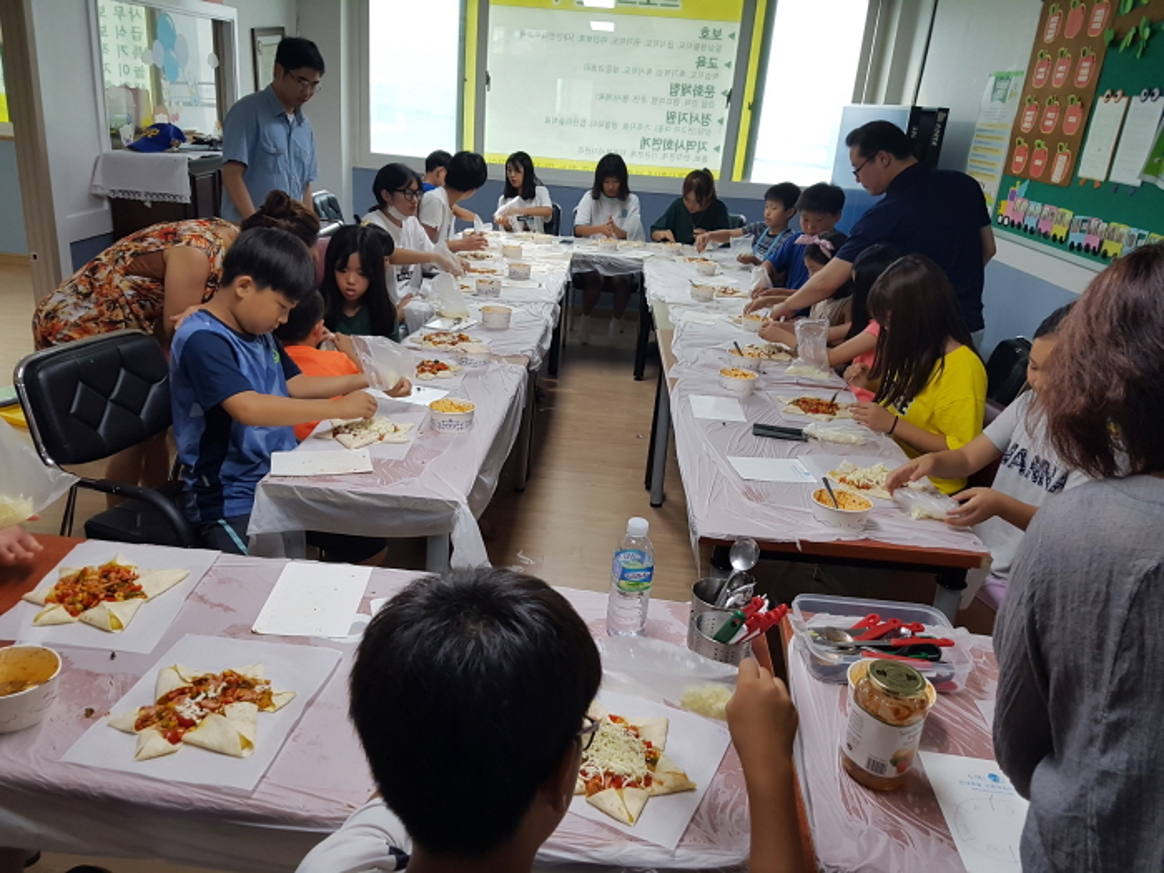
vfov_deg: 53.1
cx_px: 582
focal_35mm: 26
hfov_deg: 67.3
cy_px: 436
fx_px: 874
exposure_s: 1/120
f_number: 1.7
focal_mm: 4.2
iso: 125
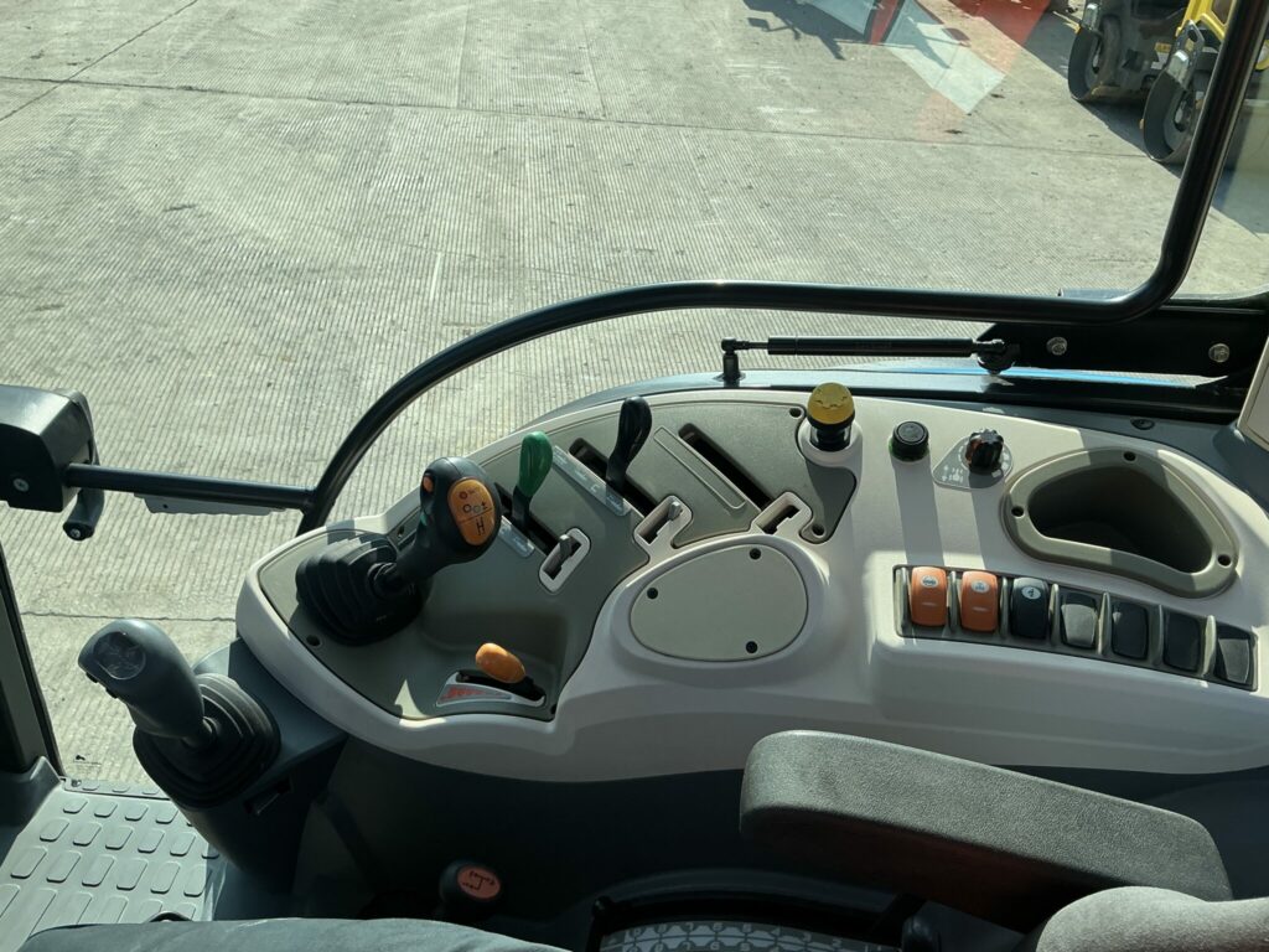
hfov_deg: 63.4
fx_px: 1026
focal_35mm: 28
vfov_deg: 49.7
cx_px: 634
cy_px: 476
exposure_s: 1/1015
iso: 25
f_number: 1.8
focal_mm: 3
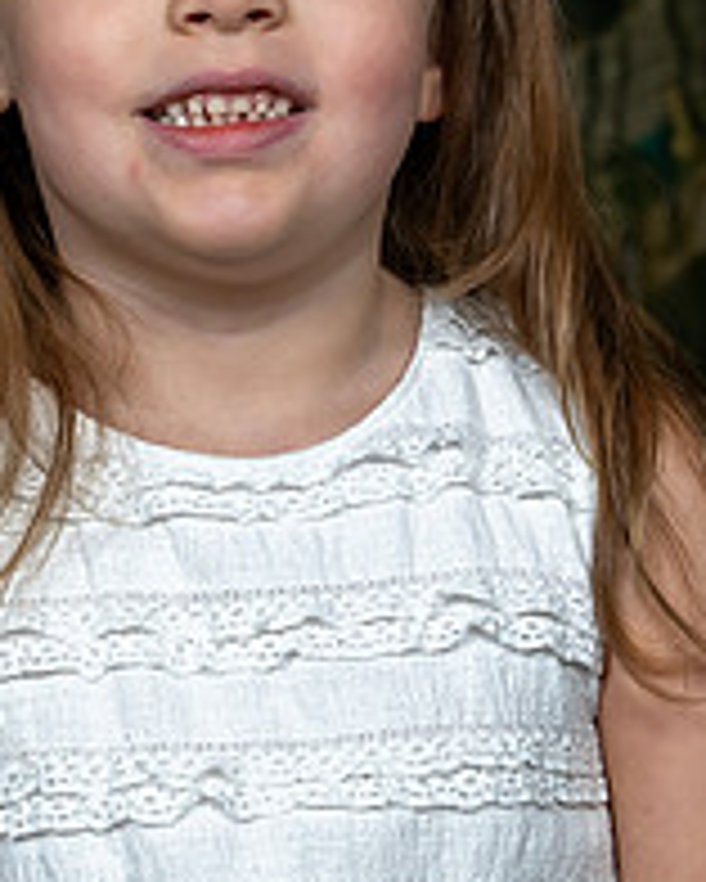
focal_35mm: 247
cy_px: 347
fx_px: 6446
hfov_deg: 6.3
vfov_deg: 7.8
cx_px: 237
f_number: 7.1
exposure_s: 1/200
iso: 500
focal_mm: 63
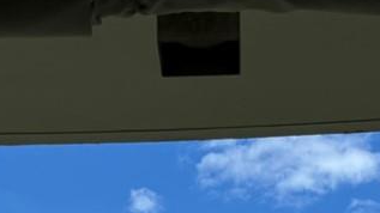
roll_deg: +0.9
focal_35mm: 143
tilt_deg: +4.5
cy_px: 548
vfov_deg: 7.7
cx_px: 217
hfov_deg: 15.0
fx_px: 1440
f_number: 1.6
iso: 50
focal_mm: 5.96
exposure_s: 1/4425
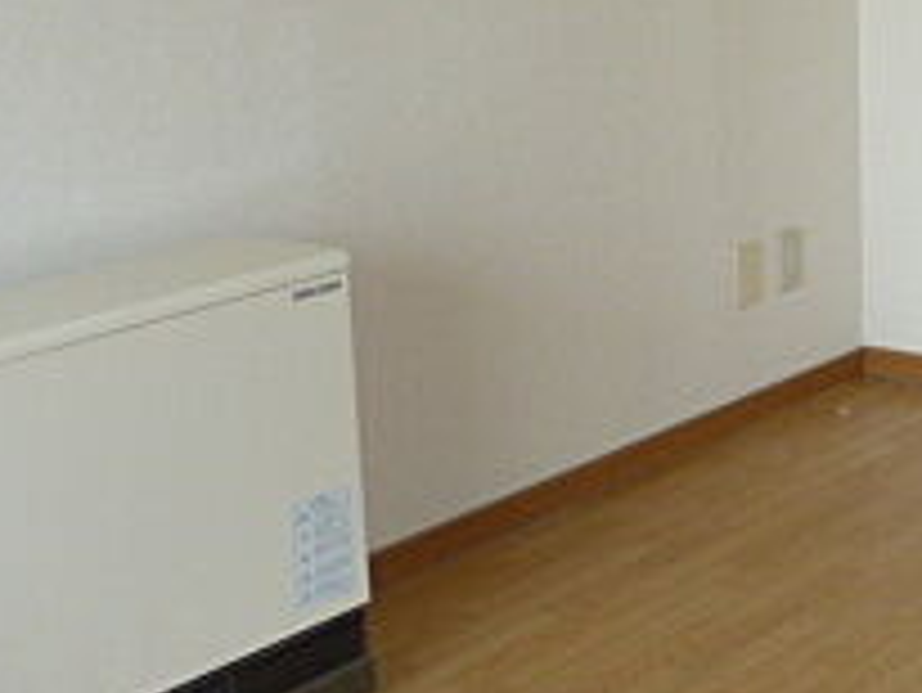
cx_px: 1322
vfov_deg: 18.4
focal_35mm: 78
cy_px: -14
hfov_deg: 21.6
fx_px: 2079
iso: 100
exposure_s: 1/50
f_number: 3.3
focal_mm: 4.1
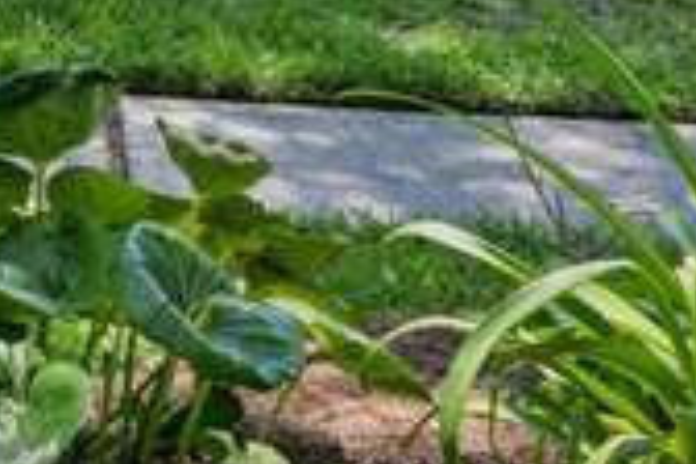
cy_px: -594
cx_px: -518
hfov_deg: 13.9
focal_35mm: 133
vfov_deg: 9.4
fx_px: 2571
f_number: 8
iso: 250
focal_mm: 28
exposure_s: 1/250
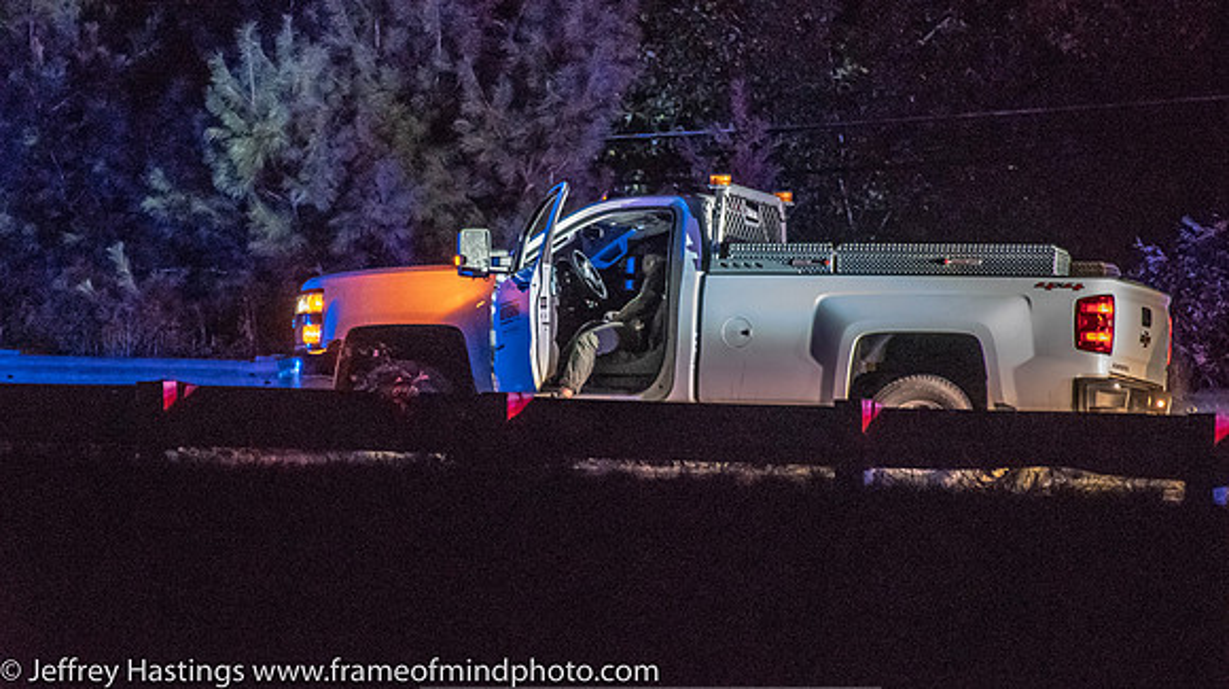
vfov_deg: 4.0
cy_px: 329
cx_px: 615
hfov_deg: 7.2
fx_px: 9798
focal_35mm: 301
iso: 16000
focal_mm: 190
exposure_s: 1/60
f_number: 5.6
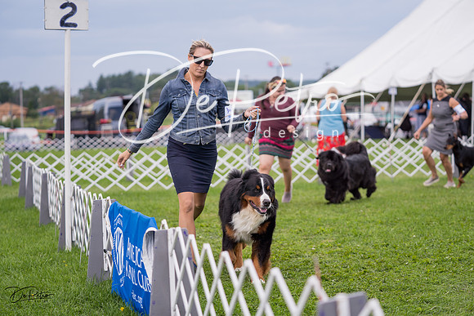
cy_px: 158
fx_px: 1067
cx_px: 237
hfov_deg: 25.1
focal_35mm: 81
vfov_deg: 16.9
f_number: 2.8
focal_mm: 81
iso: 100
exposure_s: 1/1000
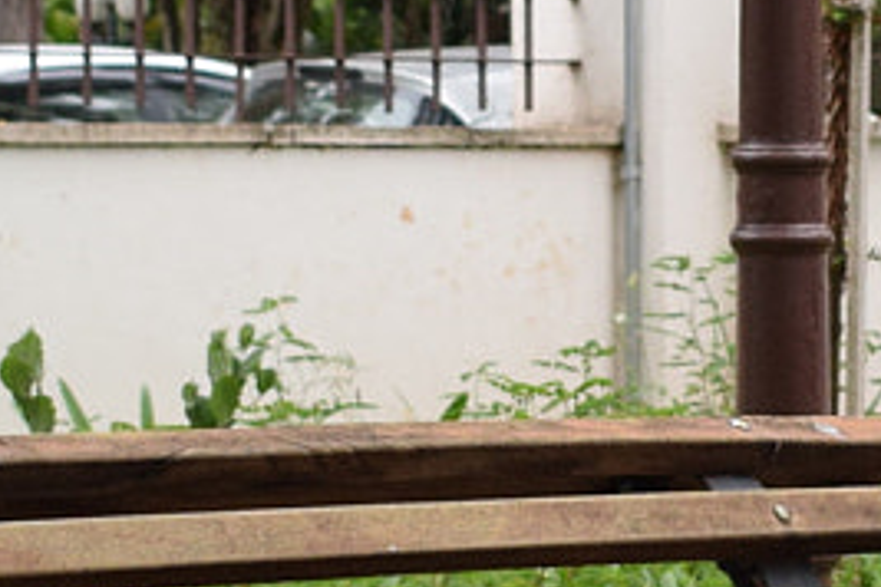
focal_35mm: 216
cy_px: 333
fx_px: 5286
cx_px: 752
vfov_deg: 6.4
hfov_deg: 9.5
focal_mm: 24
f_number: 4
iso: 560
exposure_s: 1/60
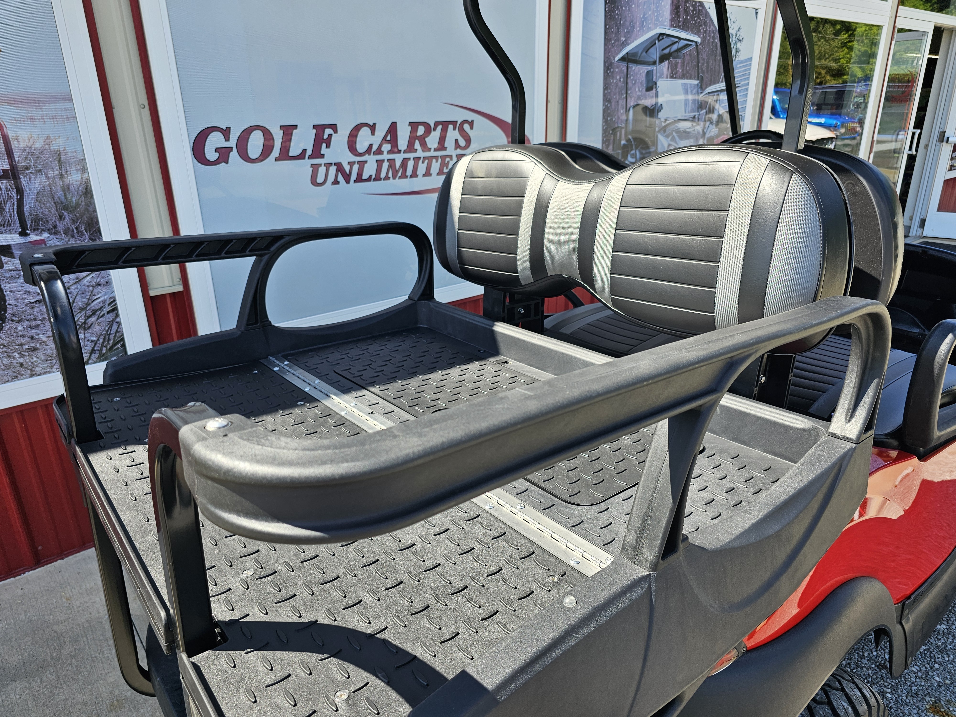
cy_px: 358
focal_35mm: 23
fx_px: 635
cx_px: 478
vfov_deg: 58.9
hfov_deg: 73.9
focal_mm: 6.3
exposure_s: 1/237
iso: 16
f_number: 1.7
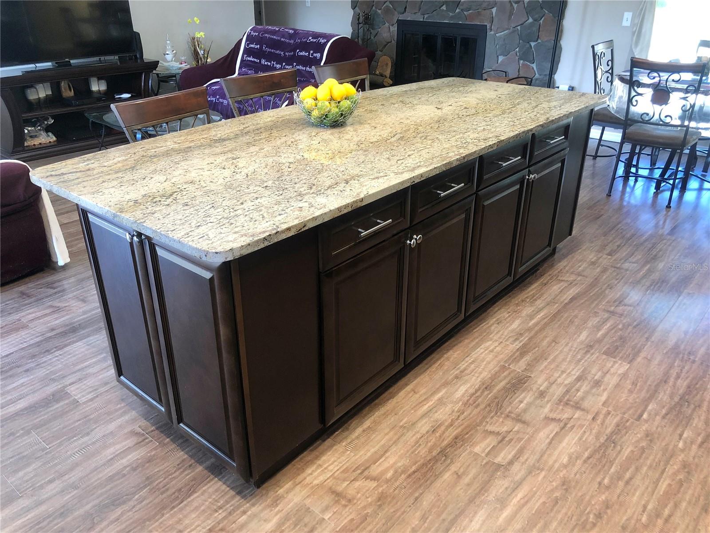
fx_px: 574
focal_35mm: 28
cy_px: 266
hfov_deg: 63.4
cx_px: 355
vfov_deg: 49.7
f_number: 1.8
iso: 50
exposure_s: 1/15
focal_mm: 3.99
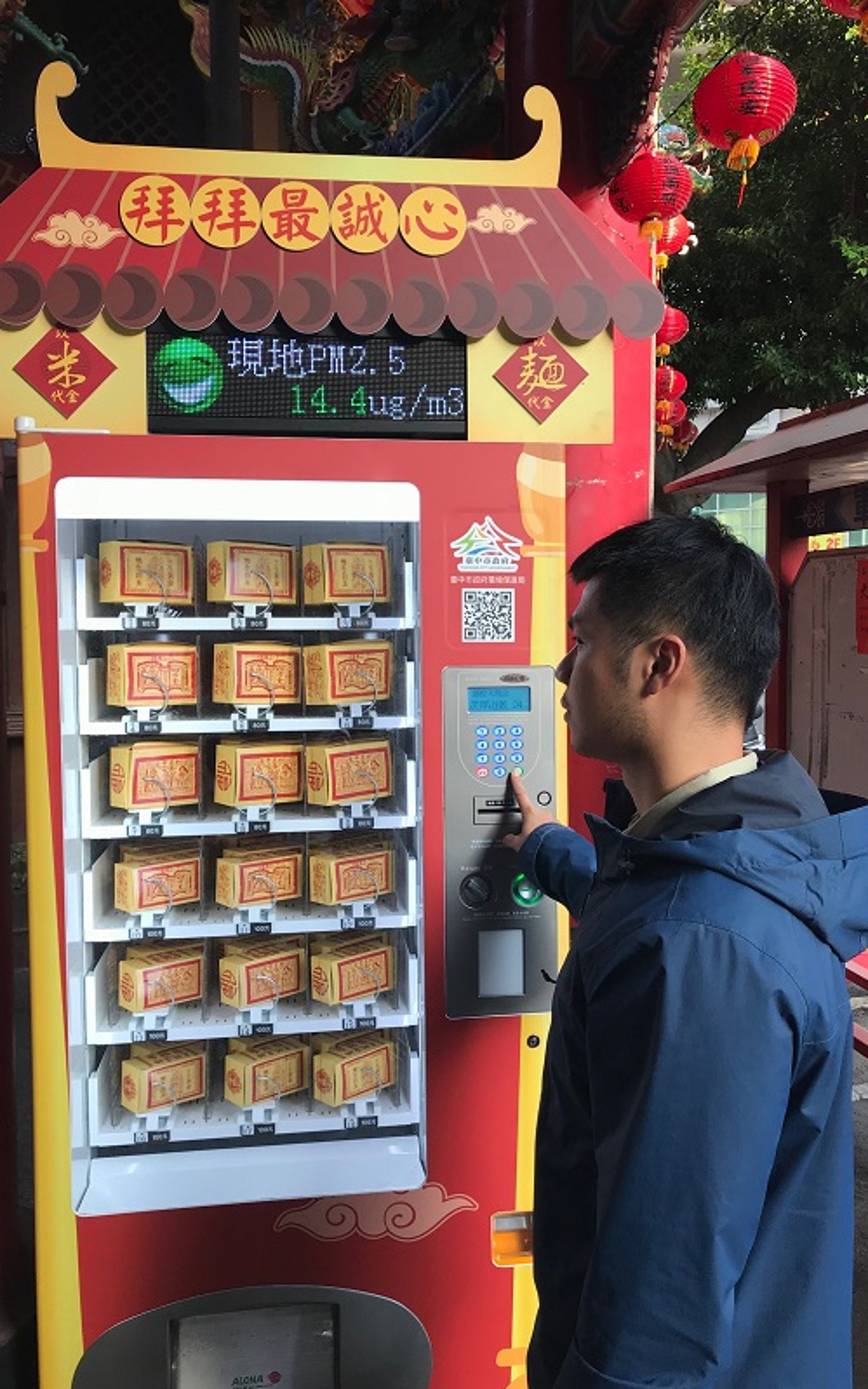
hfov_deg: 41.8
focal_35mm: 30
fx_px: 1135
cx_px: 462
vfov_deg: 62.9
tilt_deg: -2.7
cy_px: 692
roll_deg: -0.8
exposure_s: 1/107
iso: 25
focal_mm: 3.99
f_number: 1.8
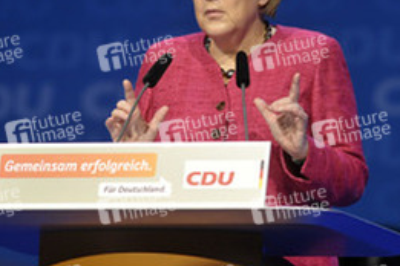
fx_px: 5755
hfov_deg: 4.0
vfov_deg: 2.7
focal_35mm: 518
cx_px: 156
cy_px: 92
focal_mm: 300
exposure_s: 1/320
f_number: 4
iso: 2500
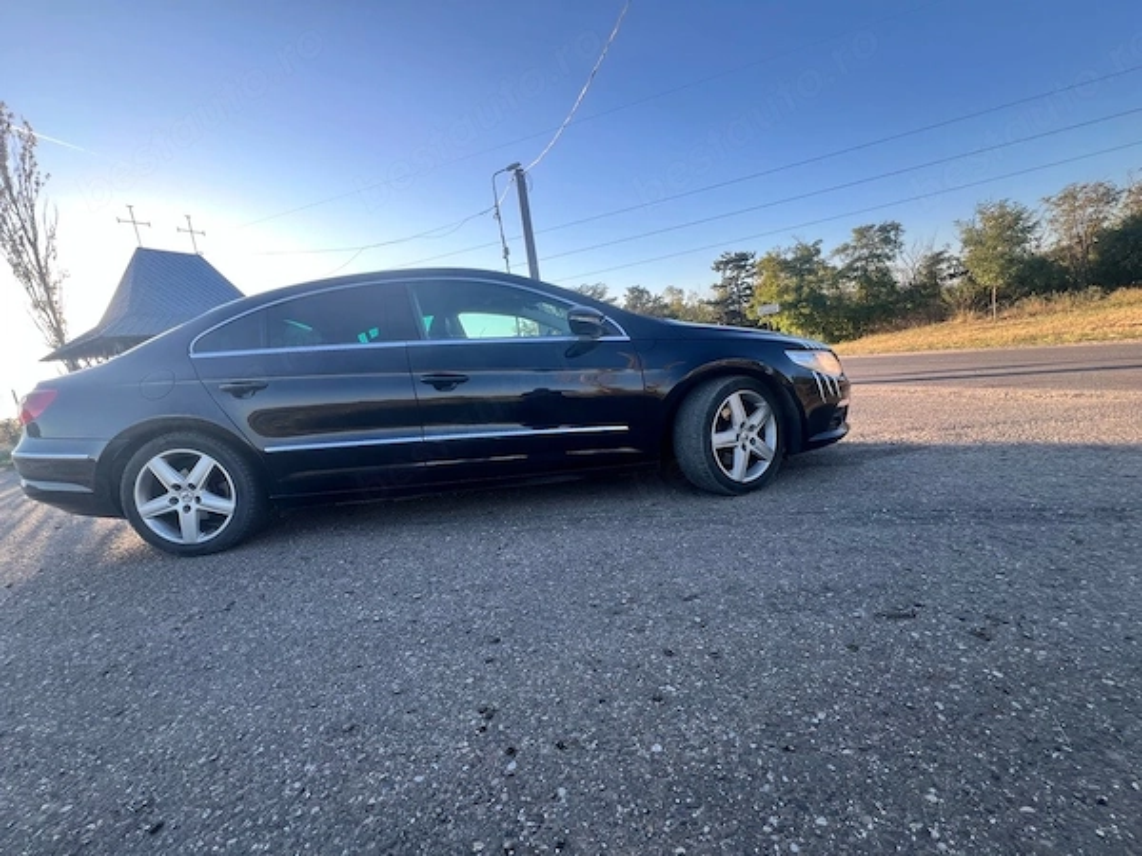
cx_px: 571
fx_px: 429
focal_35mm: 13
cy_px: 428
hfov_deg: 106.2
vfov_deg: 89.9
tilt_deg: -9.1
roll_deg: +8.9
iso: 32
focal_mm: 1.57
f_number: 1.8
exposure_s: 1/172
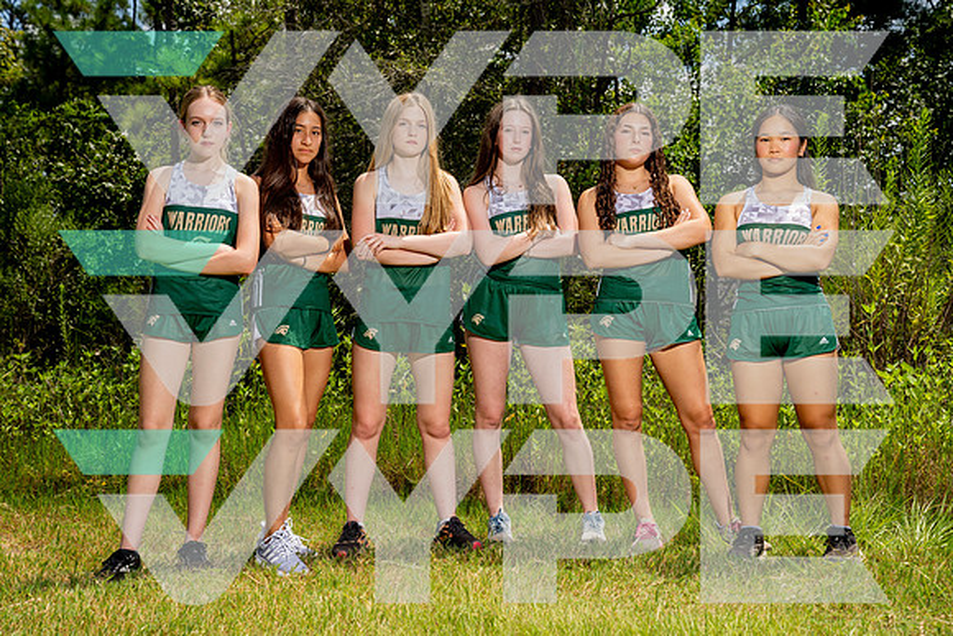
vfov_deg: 26.5
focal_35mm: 51
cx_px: 467
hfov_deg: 38.8
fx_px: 1351
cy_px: 316
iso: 100
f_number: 5.6
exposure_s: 1/640
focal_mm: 49
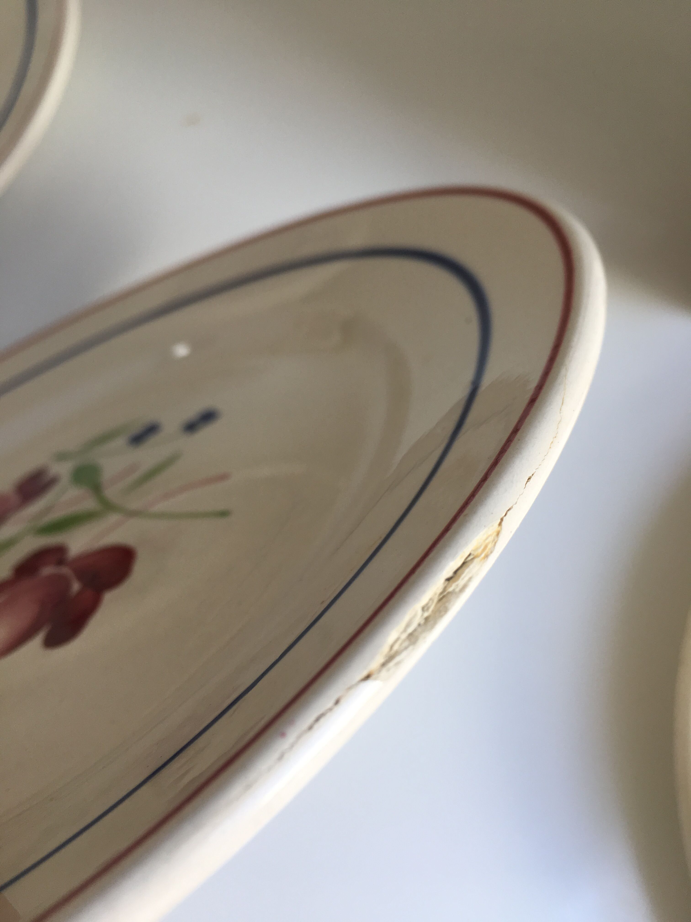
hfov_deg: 48.2
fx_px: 772
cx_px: 346
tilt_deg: -71.2
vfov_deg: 61.7
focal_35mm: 29
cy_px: 461
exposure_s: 1/100
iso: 40
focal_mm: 4.15
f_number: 2.2
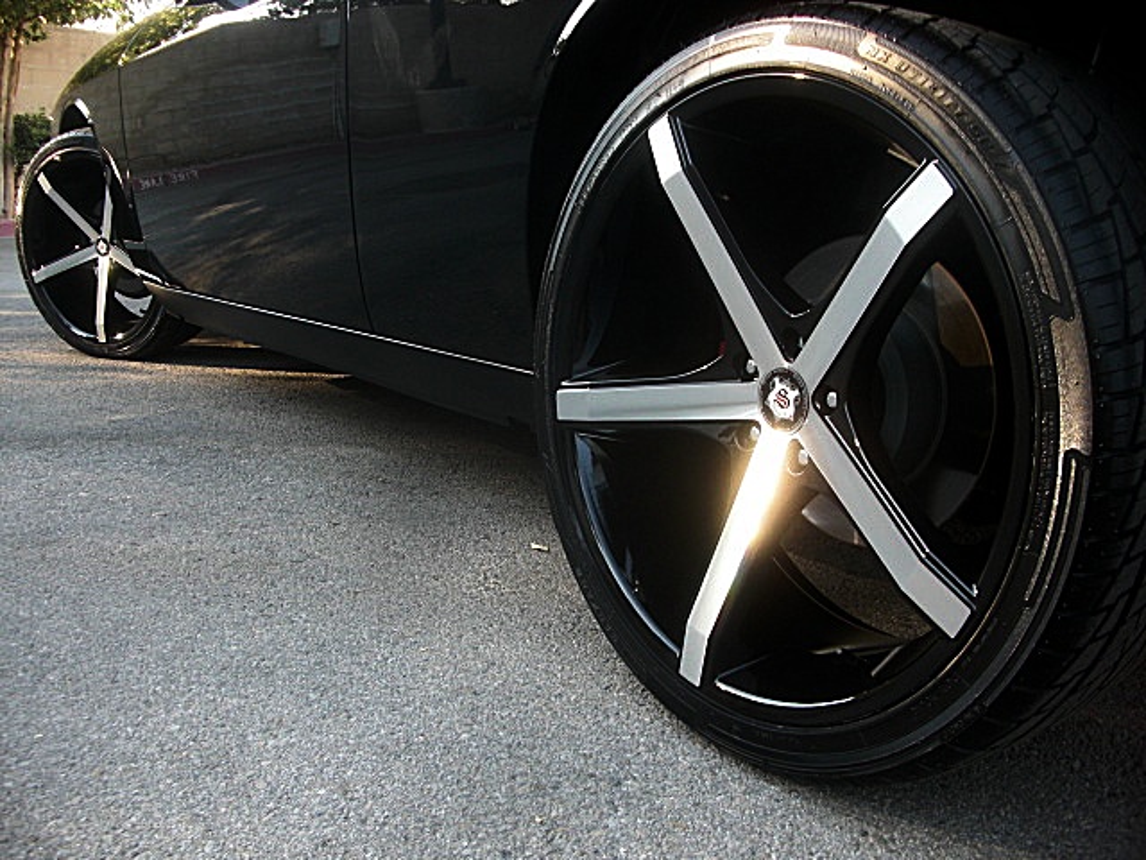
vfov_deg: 39.7
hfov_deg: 51.4
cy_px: 430
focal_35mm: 36
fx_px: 1192
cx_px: 573
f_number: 2.8
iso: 100
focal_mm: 6.3
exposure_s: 1/100
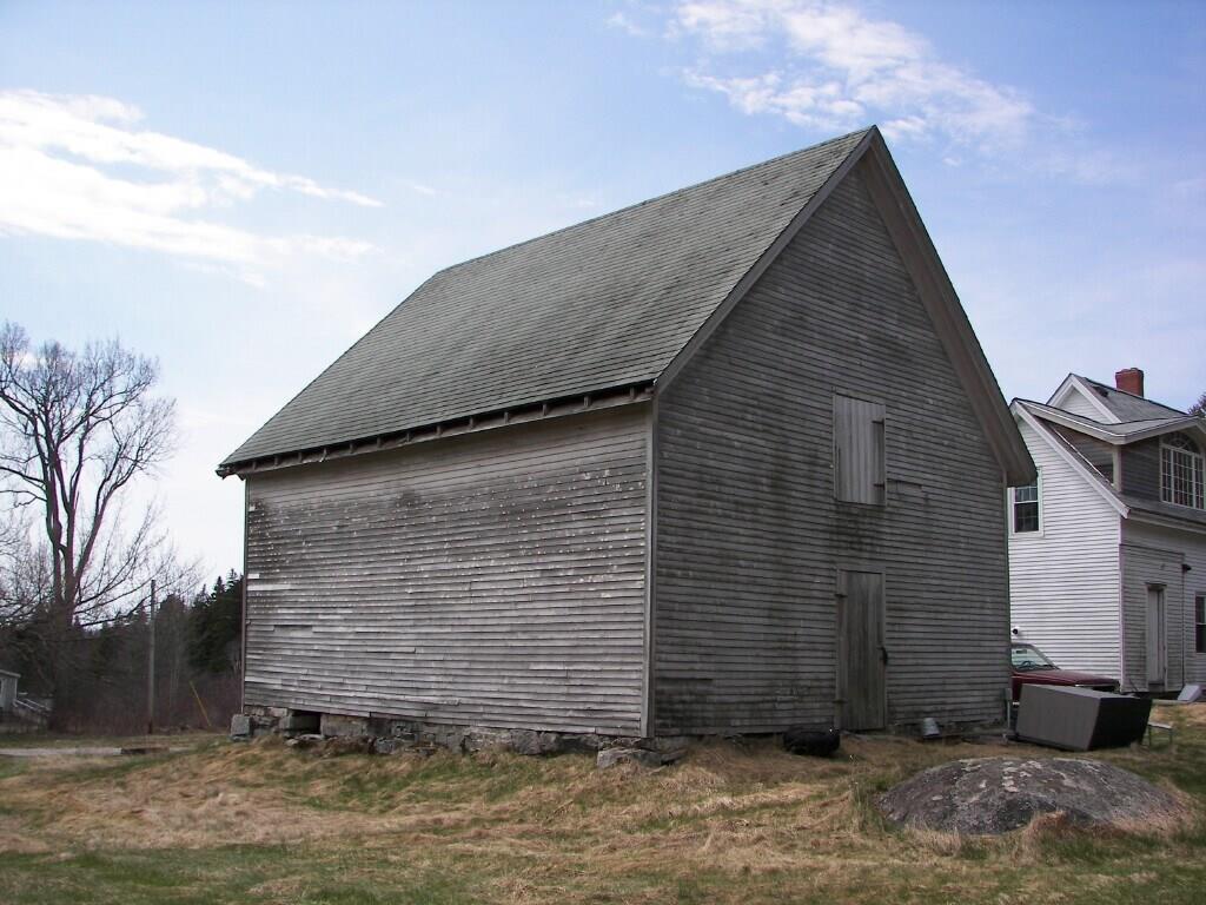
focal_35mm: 36
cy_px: 452
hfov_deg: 51.4
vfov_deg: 39.7
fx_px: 1254
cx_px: 603
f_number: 2.8
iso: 50
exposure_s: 1/800
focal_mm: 6
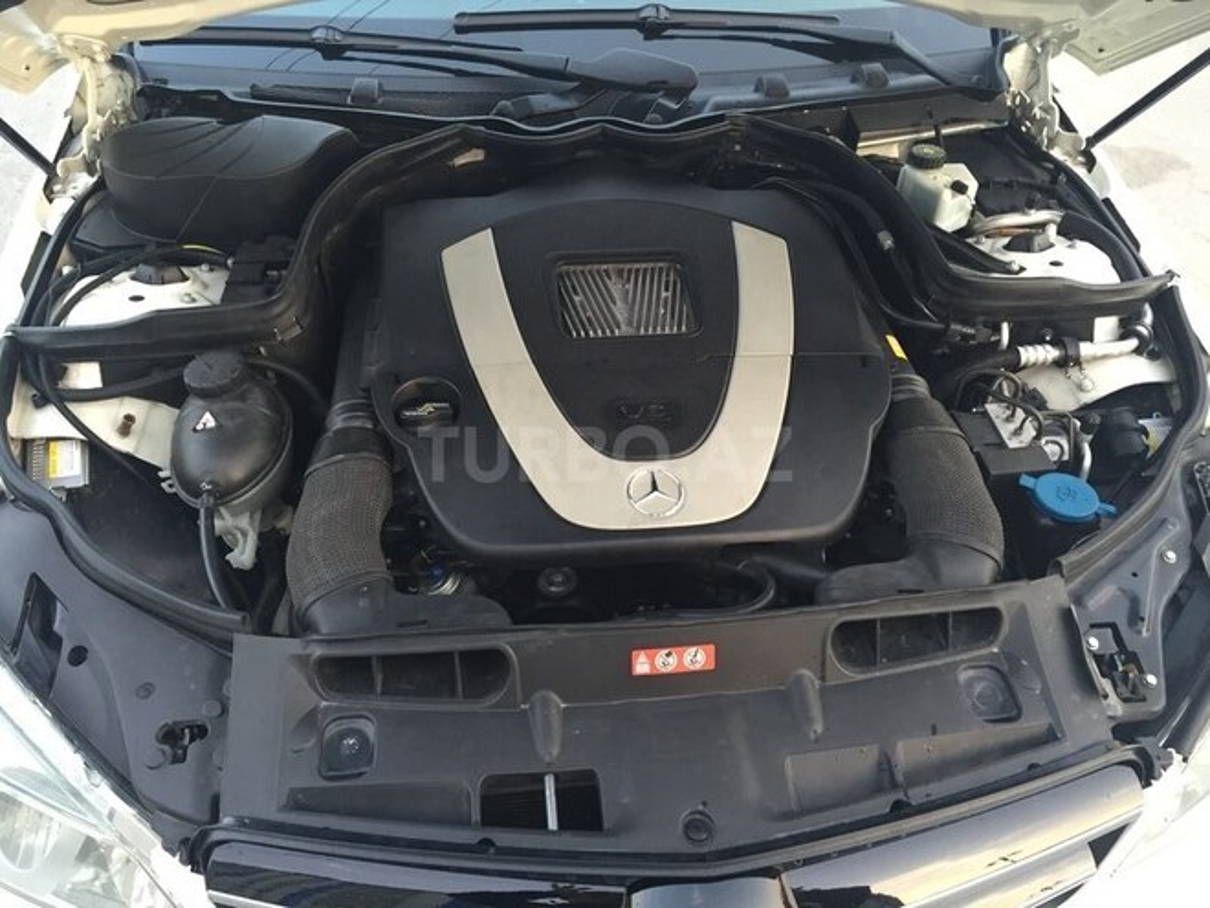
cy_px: 454
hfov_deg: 61.7
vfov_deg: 48.2
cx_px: 605
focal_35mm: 29
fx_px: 1014
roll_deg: -2.6
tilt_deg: -42.8
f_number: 2.2
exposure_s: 1/33
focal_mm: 4.15
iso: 100
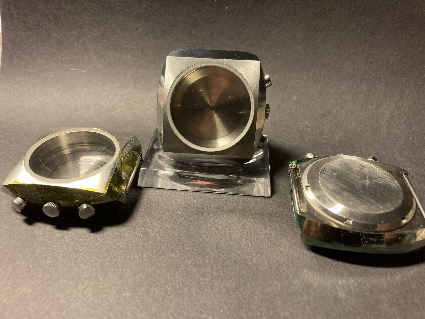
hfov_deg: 63.4
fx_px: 344
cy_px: 160
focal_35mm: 28
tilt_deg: -37.1
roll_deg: -3.0
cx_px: 212
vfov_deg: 49.7
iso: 250
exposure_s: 1/50
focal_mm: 3.99
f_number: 1.8
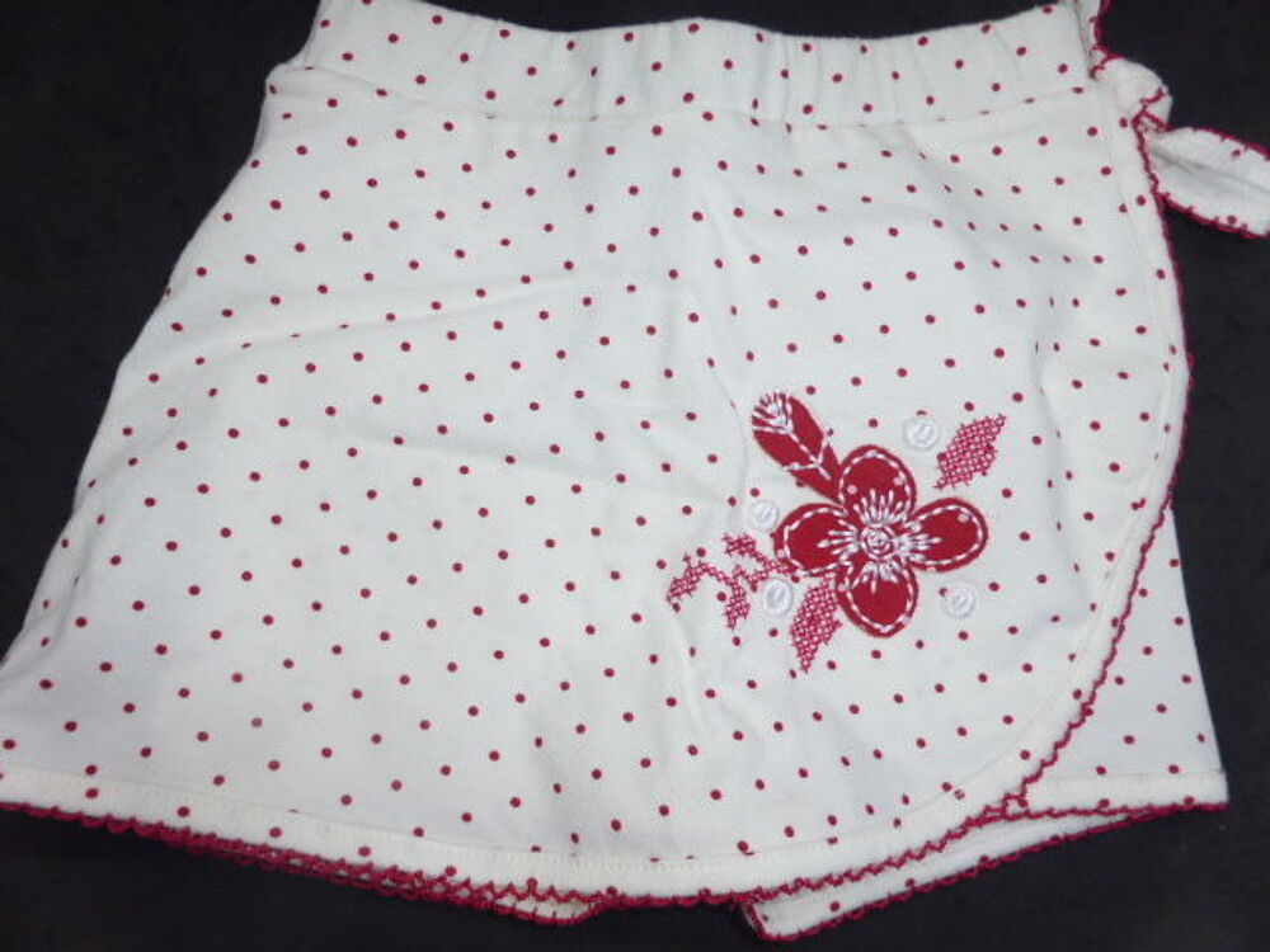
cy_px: 476
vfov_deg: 56.8
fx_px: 881
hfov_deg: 71.6
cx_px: 635
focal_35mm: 24
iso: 100
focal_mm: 4.3
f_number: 3.3
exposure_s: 1/80
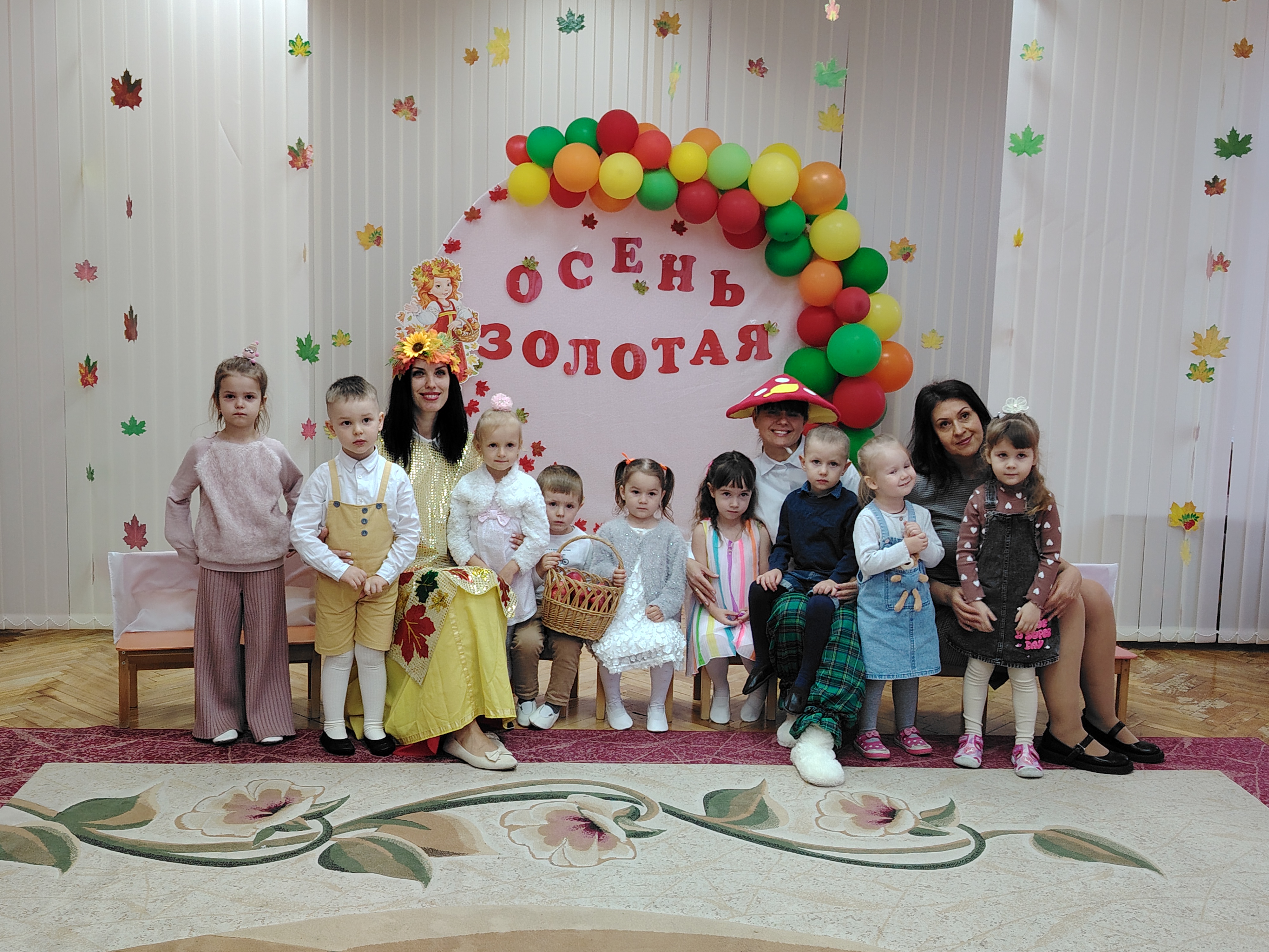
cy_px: 476
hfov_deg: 46.8
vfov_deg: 36.0
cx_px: 634
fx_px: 1466
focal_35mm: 40
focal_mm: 5.25
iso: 475
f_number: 1.75
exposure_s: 1/50
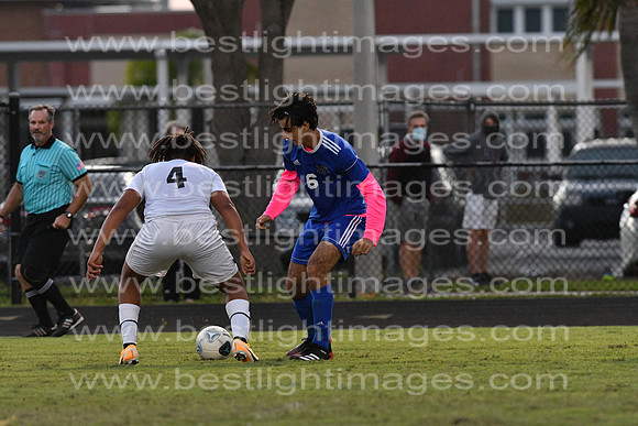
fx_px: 7976
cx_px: 319
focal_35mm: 450
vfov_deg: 3.1
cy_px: 213
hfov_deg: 4.6
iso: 4000
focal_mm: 300
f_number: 4.5
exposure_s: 1/800
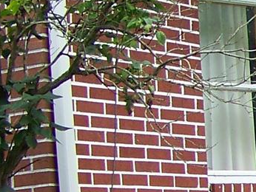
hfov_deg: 8.4
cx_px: 628
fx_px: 1576
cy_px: 116
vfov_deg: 7.0
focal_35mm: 213
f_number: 2.8
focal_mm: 5.85
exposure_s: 1/250
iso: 64
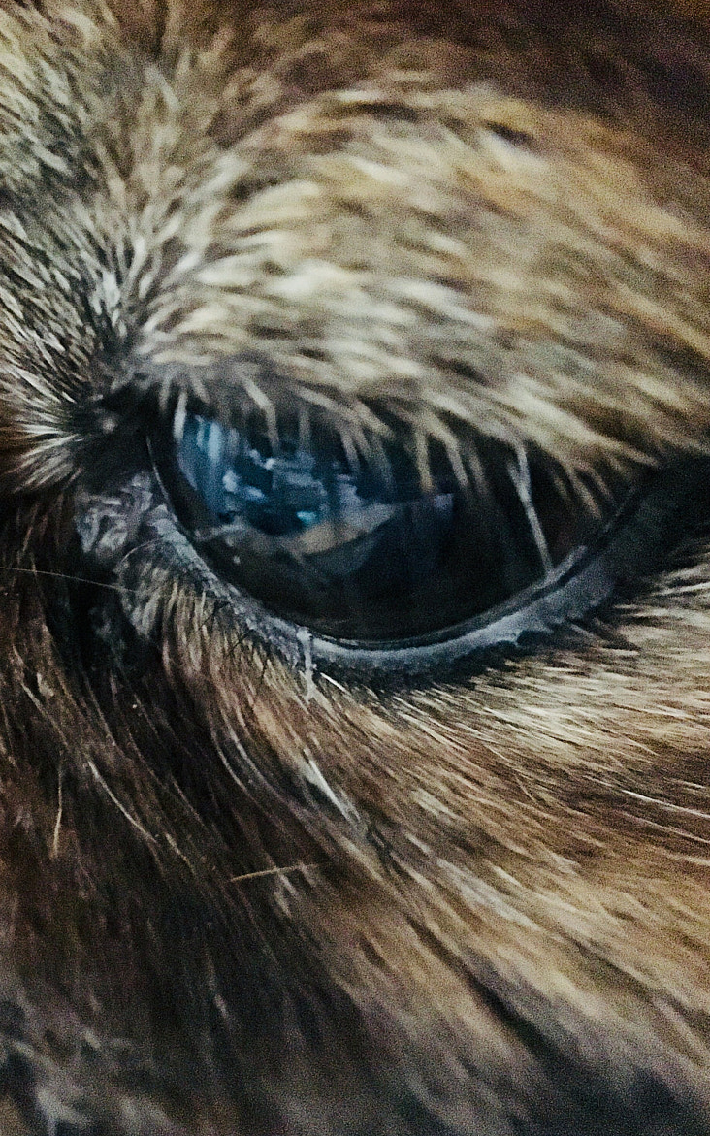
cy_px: 568
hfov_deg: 29.9
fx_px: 1300
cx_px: 155
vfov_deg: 47.2
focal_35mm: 42
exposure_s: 1/17
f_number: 2.2
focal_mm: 4.15
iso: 2000
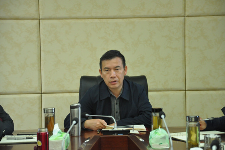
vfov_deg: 8.7
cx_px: 112
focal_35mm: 158
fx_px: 984
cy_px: 75
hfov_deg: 13.0
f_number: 5.6
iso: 2000
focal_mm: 105
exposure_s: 1/125
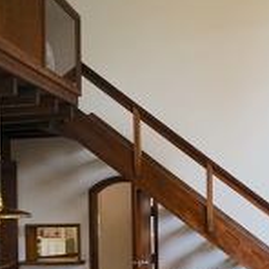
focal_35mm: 55
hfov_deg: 29.9
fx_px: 484
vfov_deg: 30.3
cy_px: 218
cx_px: 238
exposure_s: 1/30
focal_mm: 24
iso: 800
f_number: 4
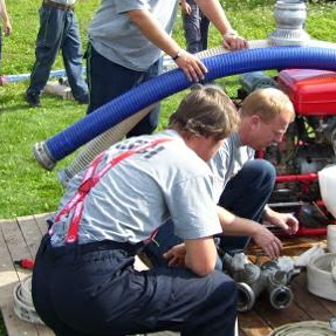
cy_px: 142
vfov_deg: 23.6
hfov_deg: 23.6
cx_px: 205
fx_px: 802
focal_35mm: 73
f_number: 2.7
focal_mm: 6
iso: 80
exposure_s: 1/750
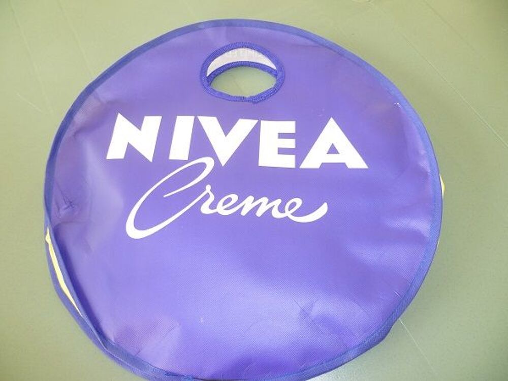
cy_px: 190
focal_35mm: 28
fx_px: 411
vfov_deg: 49.7
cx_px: 254
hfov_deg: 63.4
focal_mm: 5
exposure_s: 1/30
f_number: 2.8
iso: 100
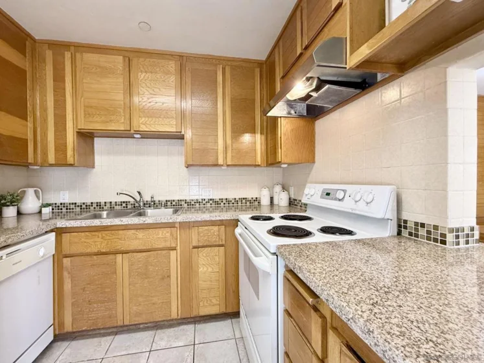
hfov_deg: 102.1
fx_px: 196
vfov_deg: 85.7
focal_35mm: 14
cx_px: 242
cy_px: 182
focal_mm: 2.22
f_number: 2.2
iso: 200
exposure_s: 1/60
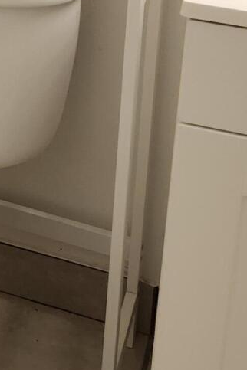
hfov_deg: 12.0
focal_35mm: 99
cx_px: -276
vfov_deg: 18.8
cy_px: -141
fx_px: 1019
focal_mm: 5.54
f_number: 1.8
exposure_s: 1/120
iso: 125
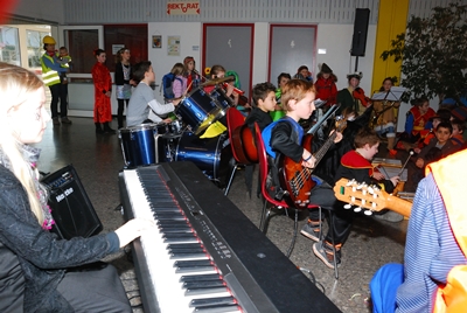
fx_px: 351
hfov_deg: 67.3
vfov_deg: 48.1
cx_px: 234
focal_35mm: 27
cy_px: 156
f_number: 9
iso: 800
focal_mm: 18
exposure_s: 1/200
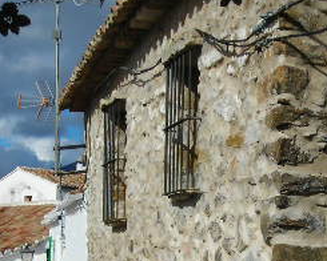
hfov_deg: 19.5
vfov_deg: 15.7
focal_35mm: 97
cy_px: 226
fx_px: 939
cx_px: 267
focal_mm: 6.3
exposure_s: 1/456
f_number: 6.4
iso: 50
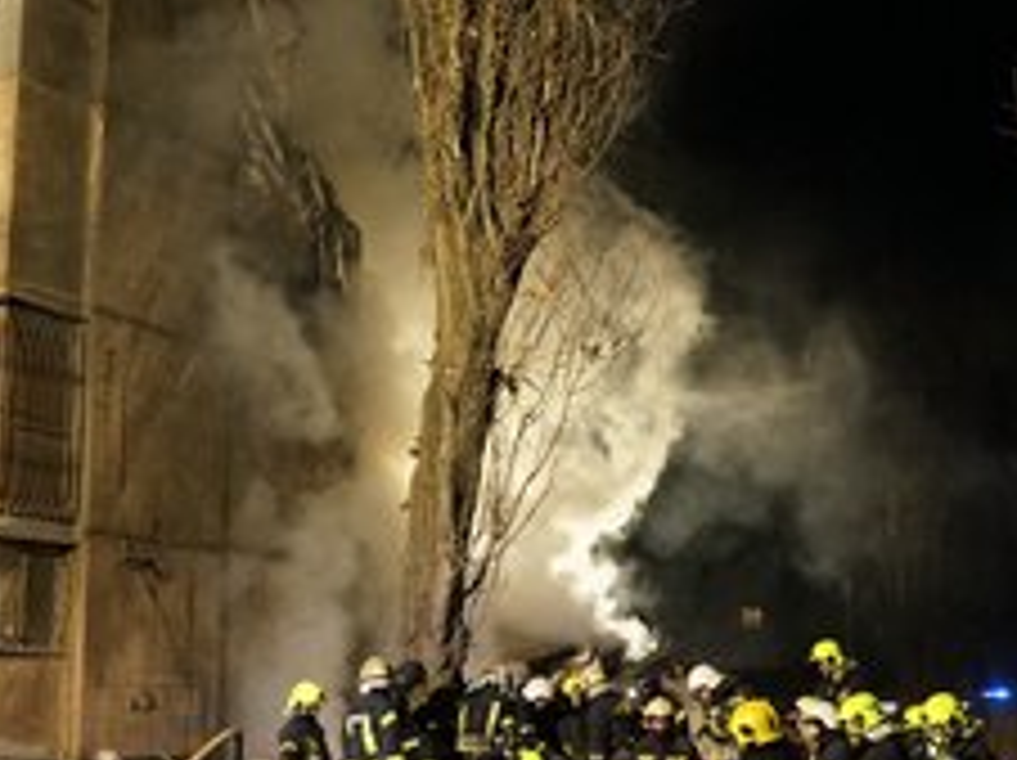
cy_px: 452
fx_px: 1350
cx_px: 450
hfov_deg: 41.2
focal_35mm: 46
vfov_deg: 31.4
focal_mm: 18
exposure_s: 1/100
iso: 4000
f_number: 5
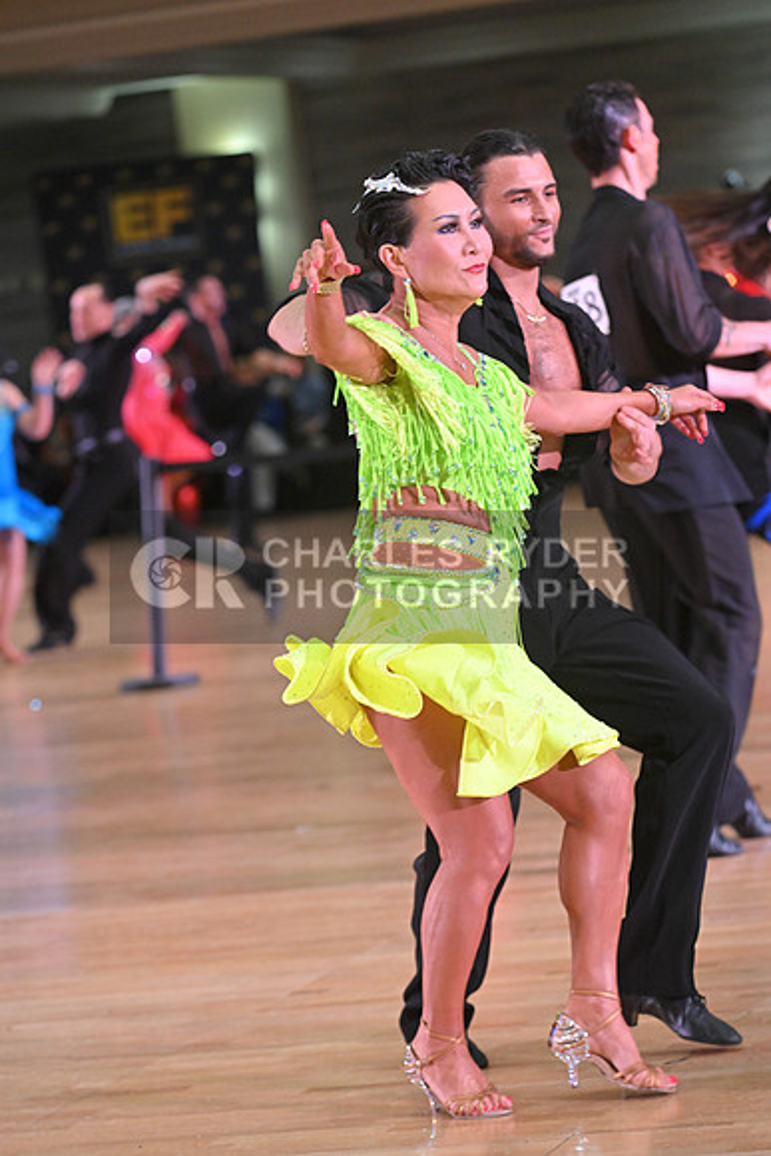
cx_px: 386
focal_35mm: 140
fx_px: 4494
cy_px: 578
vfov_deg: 14.7
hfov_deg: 9.8
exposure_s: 1/400
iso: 4000
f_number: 5
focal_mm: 140
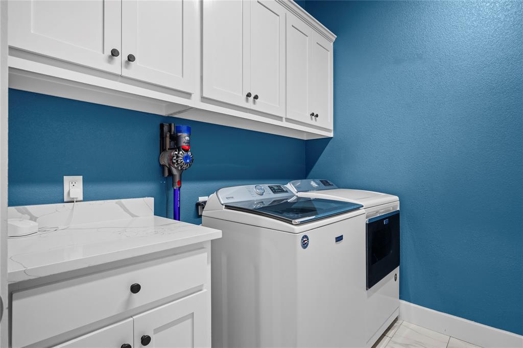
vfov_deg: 65.9
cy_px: 174
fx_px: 269
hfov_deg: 88.5
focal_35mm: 18
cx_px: 262
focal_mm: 18.5
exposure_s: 1/1.25
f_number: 9
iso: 800
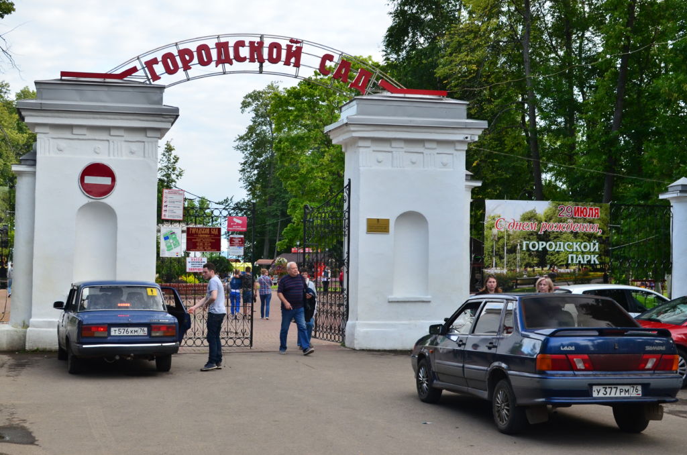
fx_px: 1000
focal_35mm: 52
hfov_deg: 37.9
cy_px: 228
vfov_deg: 25.6
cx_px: 344
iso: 640
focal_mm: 35
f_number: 7.1
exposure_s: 1/250
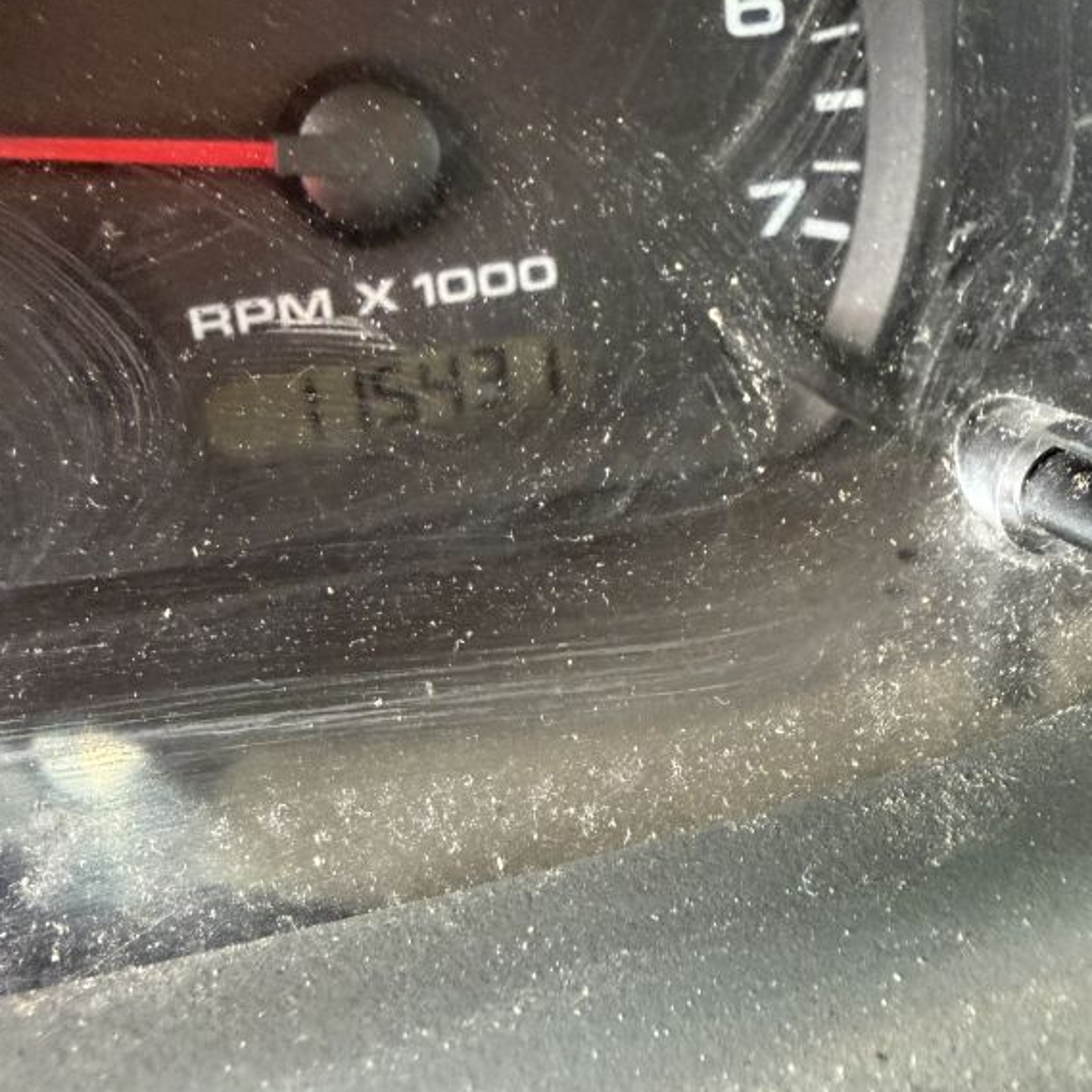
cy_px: 557
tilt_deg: -36.0
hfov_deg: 52.5
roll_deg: +3.6
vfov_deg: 52.5
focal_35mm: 31
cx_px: 543
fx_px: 1106
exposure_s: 1/60
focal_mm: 2.22
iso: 500
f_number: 2.2
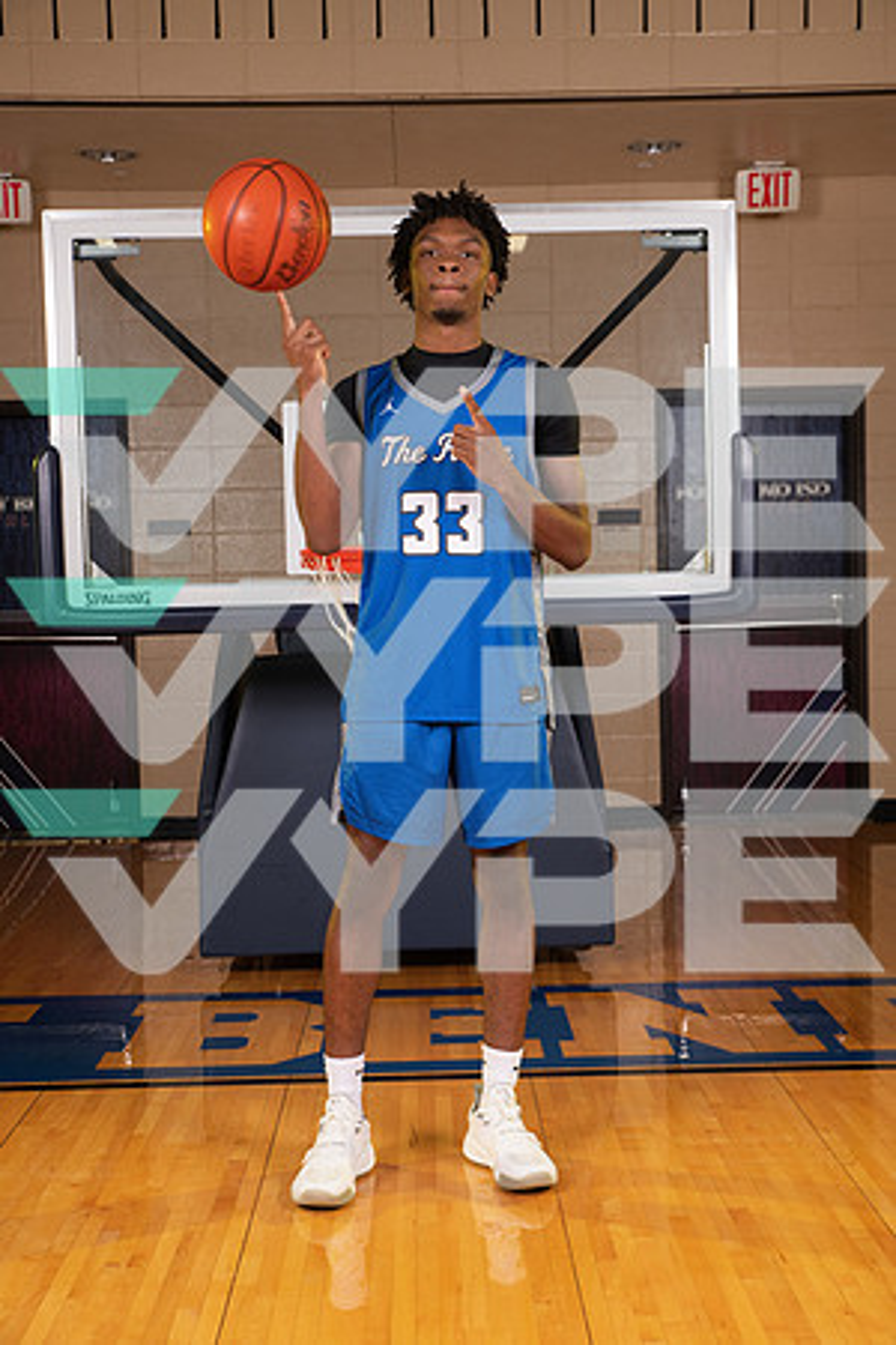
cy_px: 672
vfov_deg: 41.1
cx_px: 448
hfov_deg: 28.1
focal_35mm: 48
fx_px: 1792
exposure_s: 1/320
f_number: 7.1
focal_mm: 48
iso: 320
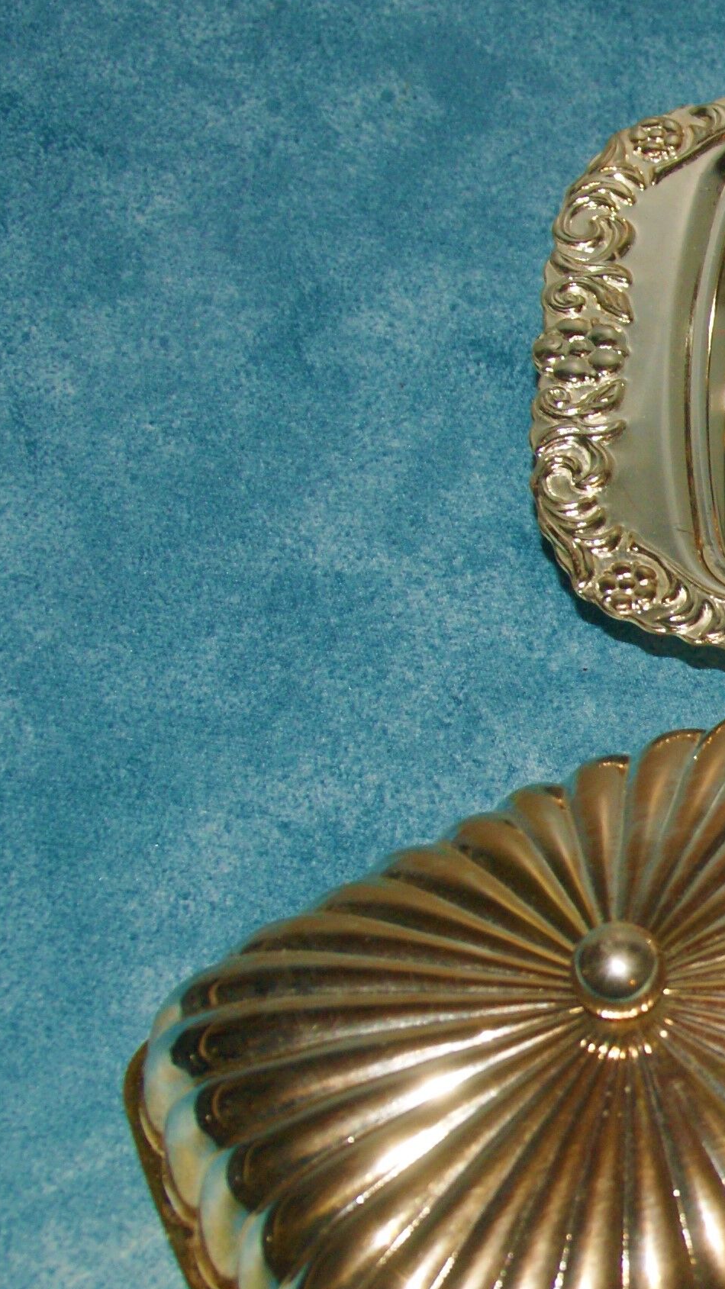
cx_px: 1097
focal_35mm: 101
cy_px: 794
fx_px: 3452
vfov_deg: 21.1
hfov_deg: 11.5
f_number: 5.6
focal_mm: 28
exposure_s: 1/60
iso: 400
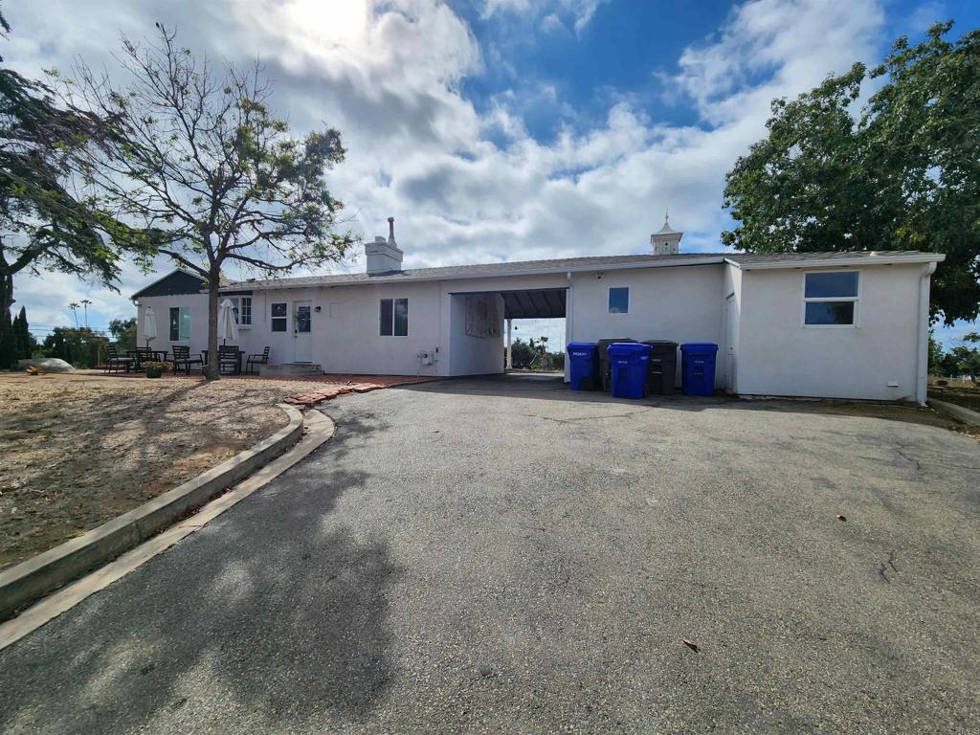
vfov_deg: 89.9
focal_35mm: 13
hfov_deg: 106.2
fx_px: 368
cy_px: 368
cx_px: 490
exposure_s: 1/5335
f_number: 2.2
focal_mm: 2.2
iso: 50
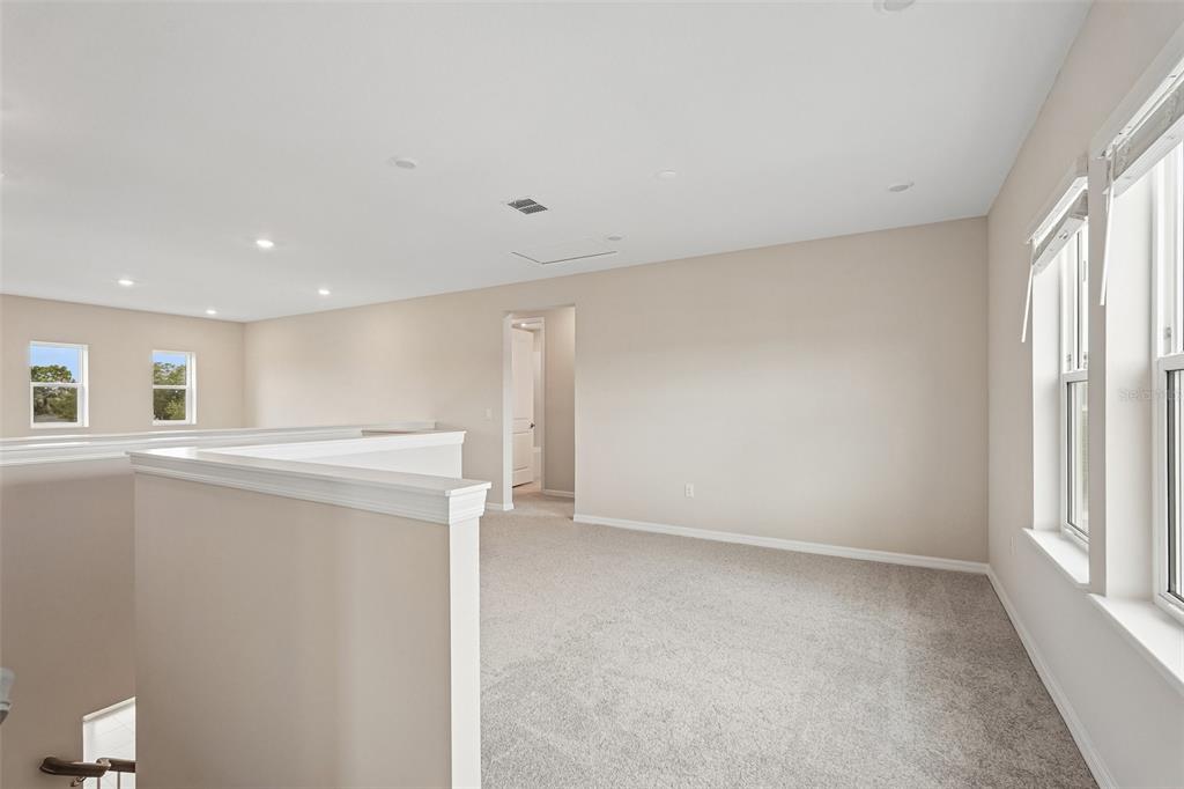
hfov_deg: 96.8
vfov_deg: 73.7
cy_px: 394
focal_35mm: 16
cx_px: 592
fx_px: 526
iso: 400
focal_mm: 16
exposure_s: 1/50
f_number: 8
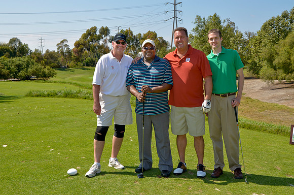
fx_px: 391
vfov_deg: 27.9
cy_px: 98
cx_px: 147
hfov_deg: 41.2
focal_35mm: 48
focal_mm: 32
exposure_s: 1/200
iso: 100
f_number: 8
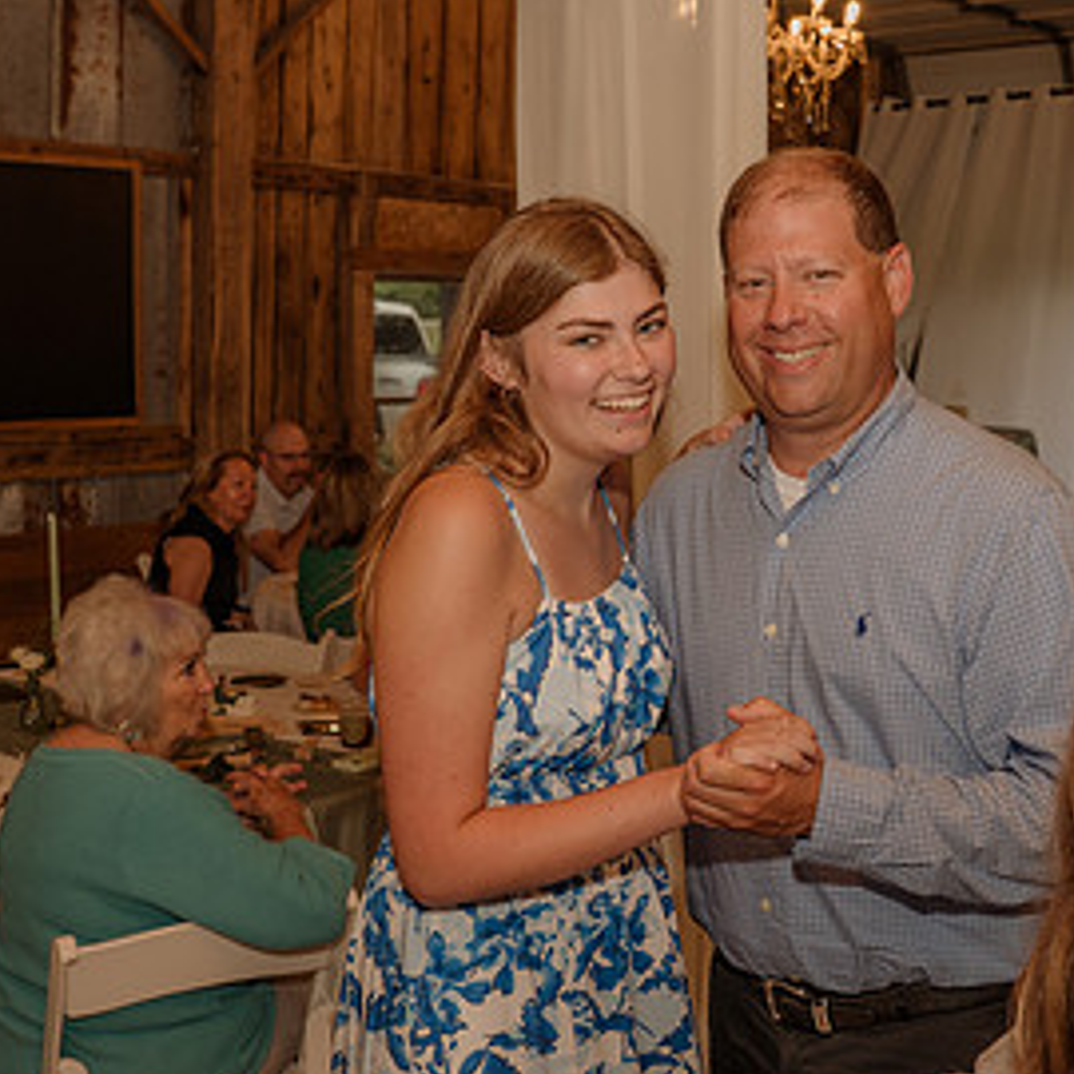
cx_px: 692
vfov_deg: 34.7
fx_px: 1720
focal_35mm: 49
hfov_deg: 34.4
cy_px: 512
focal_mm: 25
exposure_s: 1/200
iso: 320
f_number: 4
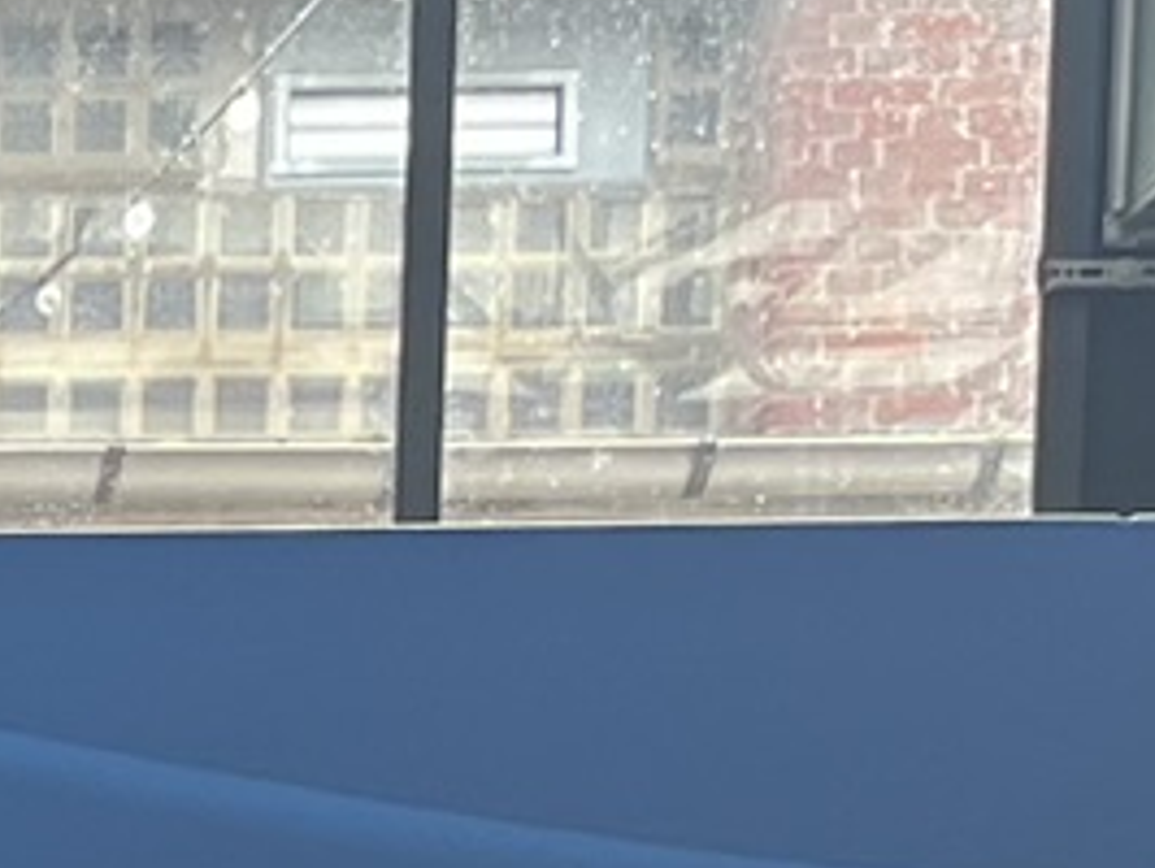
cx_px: -1572
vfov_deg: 6.6
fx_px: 6679
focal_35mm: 200
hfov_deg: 9.0
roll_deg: +0.1
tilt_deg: -4.5
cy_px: 2795
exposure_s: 1/121
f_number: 1.6
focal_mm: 5.1
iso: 50
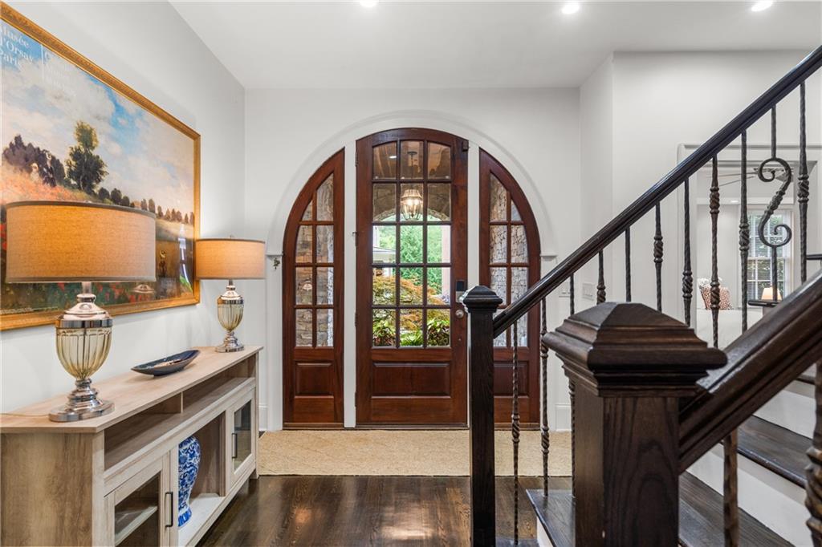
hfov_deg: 86.9
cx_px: 411
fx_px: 434
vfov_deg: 64.5
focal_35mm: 19
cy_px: 274
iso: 1250
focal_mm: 19
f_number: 6.3
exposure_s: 1/10
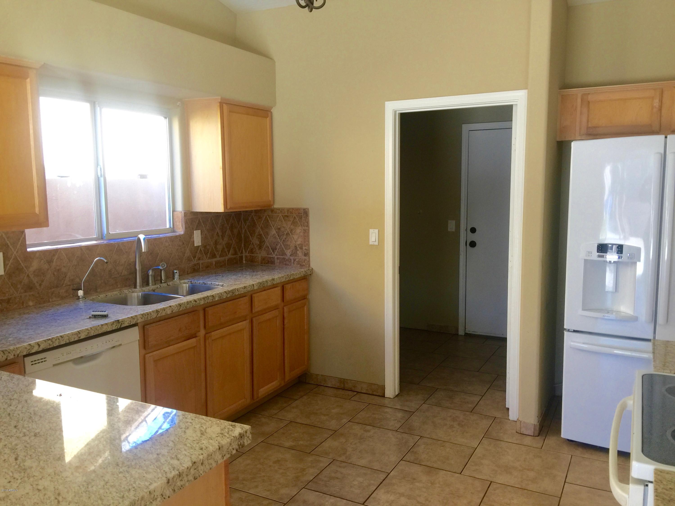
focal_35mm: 29
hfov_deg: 61.7
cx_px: 338
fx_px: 565
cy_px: 253
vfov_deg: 48.2
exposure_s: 1/33
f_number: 2.2
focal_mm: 4.15
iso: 32
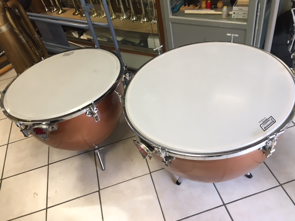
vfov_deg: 48.2
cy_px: 110
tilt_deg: -43.3
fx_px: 247
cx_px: 148
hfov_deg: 61.7
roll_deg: +13.2
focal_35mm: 29
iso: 64
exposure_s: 1/33
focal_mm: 4.15
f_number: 2.2
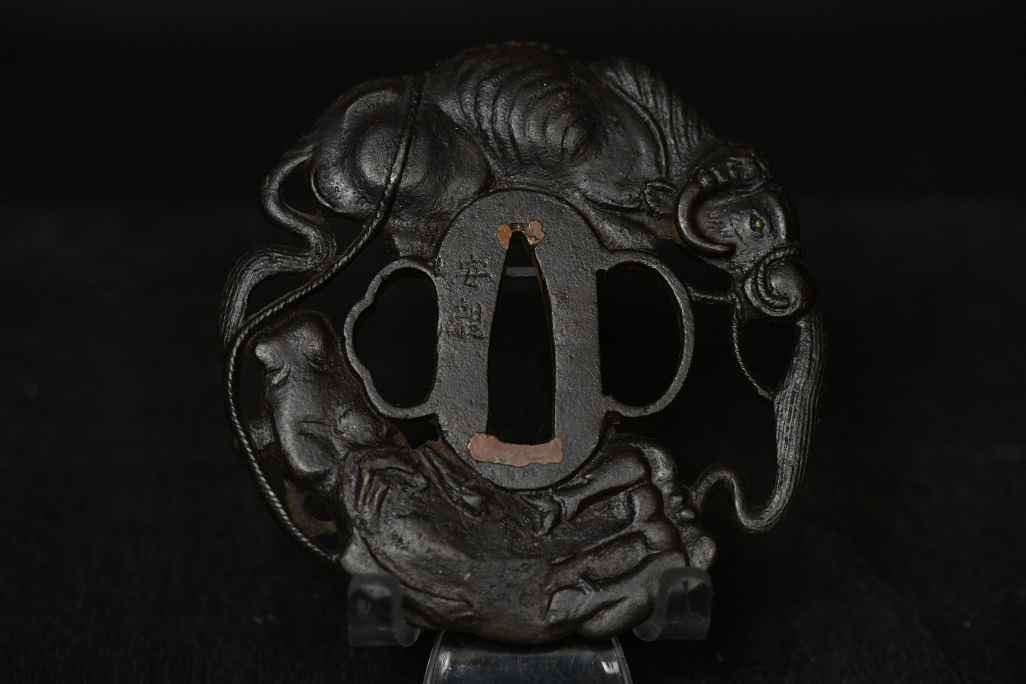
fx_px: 2992
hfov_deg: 19.5
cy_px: 342
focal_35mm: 105
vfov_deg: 13.0
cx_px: 513
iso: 3200
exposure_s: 1/125
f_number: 9
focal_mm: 105
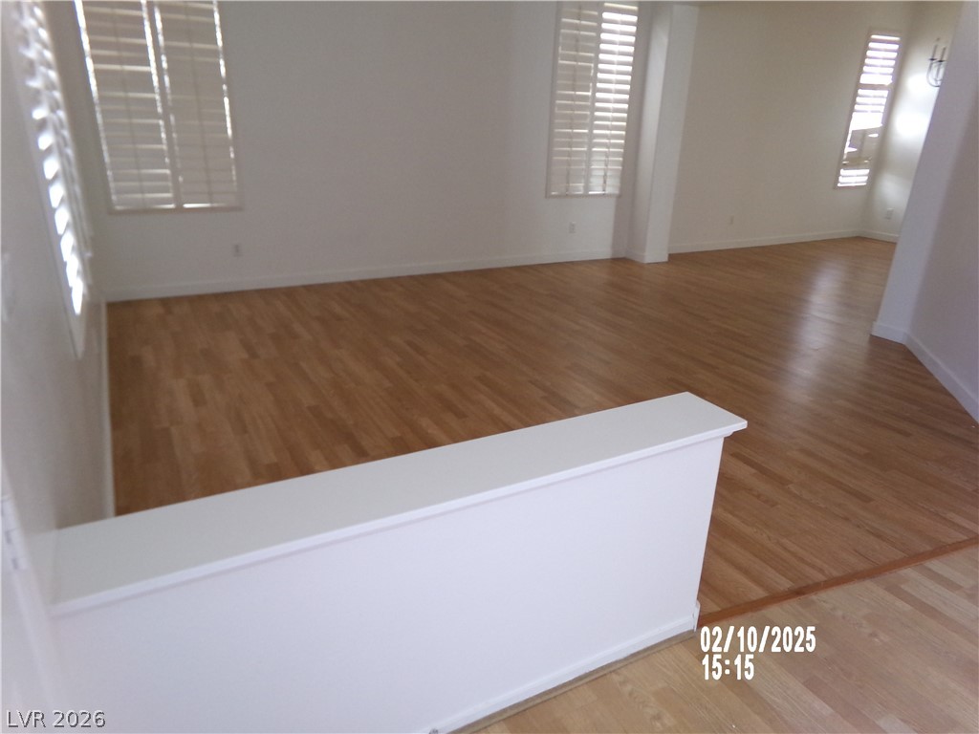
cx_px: 490
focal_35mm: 24
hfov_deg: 71.6
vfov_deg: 56.8
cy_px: 367
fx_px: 679
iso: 375
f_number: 3.7
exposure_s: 1/17
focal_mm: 4.3
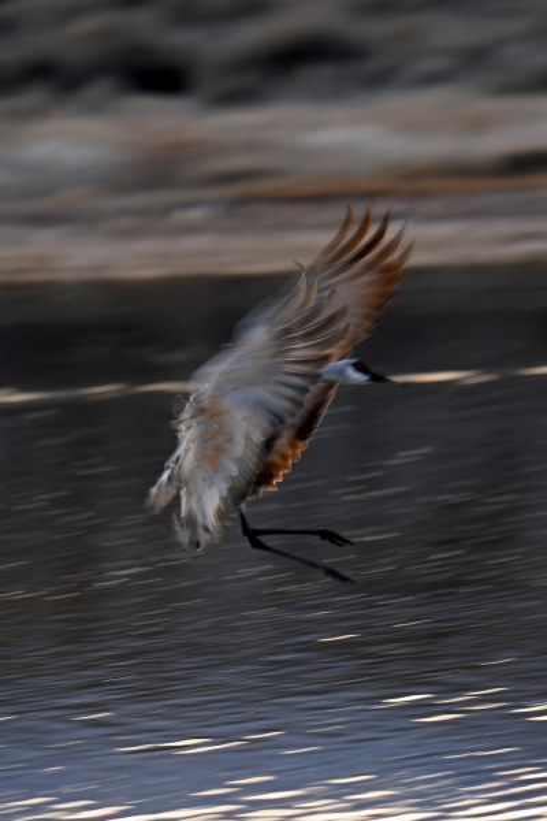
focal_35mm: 525
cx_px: 274
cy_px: 410
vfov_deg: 3.9
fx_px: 11965
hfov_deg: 2.6
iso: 800
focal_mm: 350
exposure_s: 1/60
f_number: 6.3
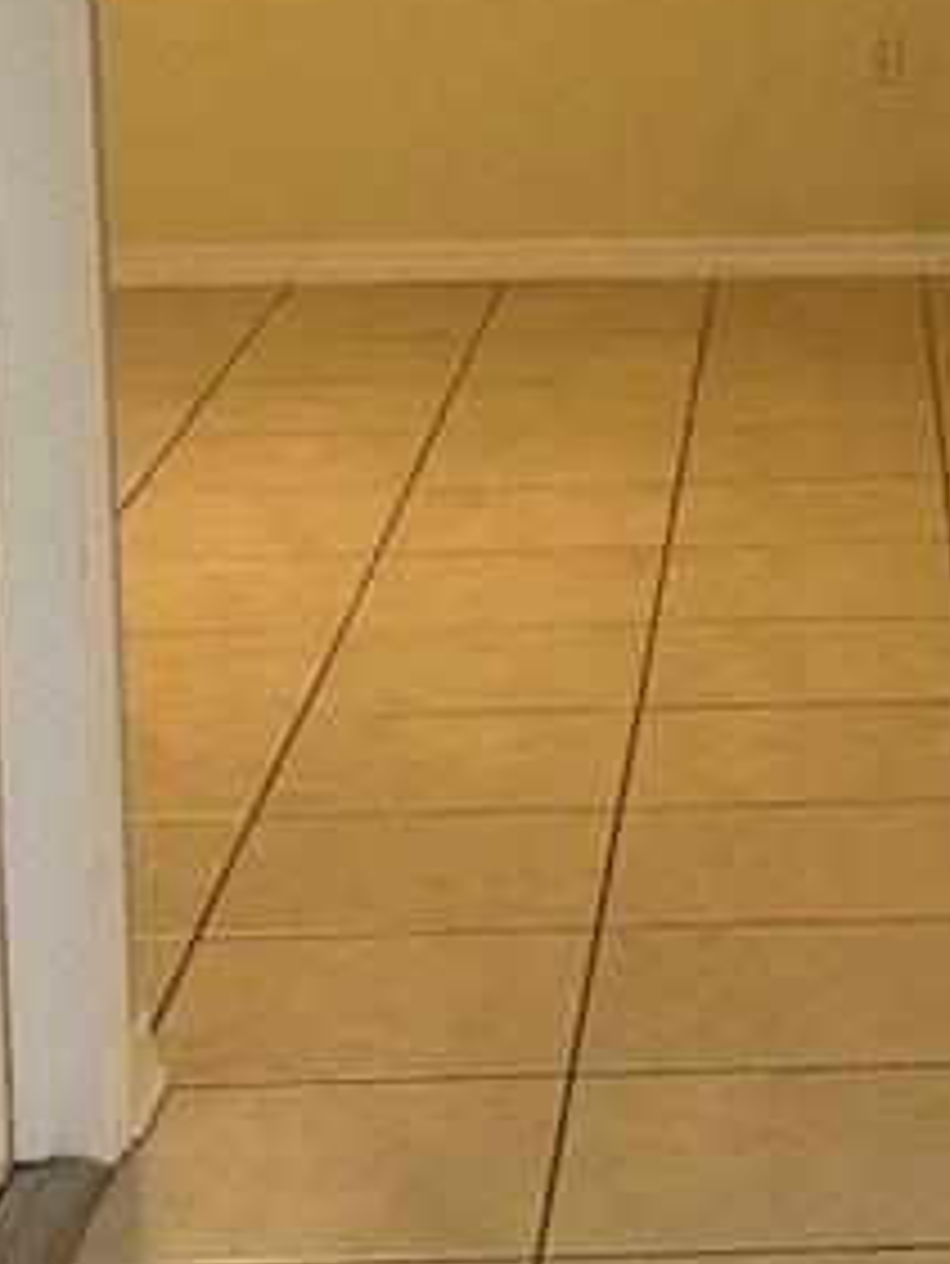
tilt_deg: -7.4
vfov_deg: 17.6
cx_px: 995
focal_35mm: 111
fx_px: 4059
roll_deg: +0.5
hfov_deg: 13.1
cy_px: 256
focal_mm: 4.25
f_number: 1.8
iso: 250
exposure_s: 1/60
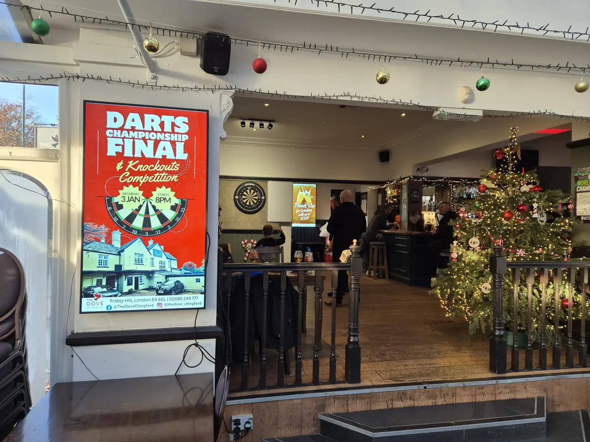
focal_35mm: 23
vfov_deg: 58.9
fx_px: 392
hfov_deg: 73.9
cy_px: 221
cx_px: 295
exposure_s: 1/50
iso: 50
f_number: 1.8
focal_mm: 5.4
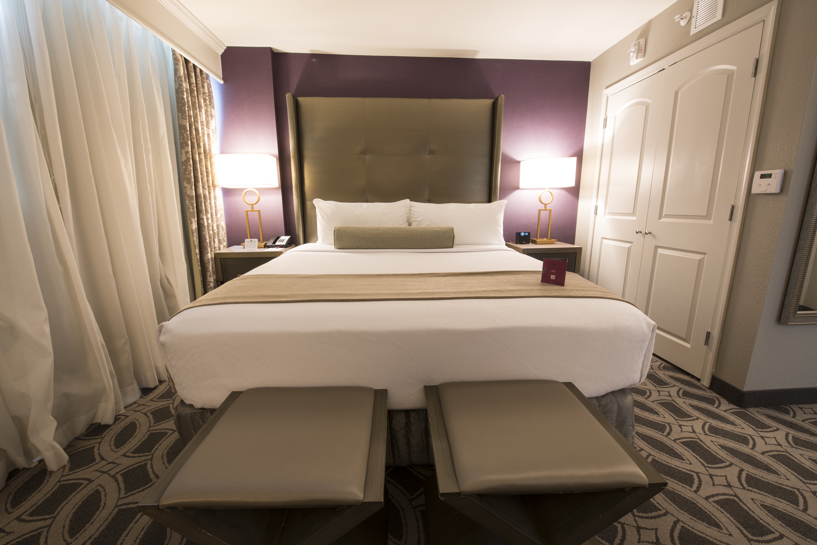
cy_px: 272
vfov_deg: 81.3
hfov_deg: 104.2
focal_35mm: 14
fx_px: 318
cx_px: 408
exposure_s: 10
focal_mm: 14
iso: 100
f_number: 16
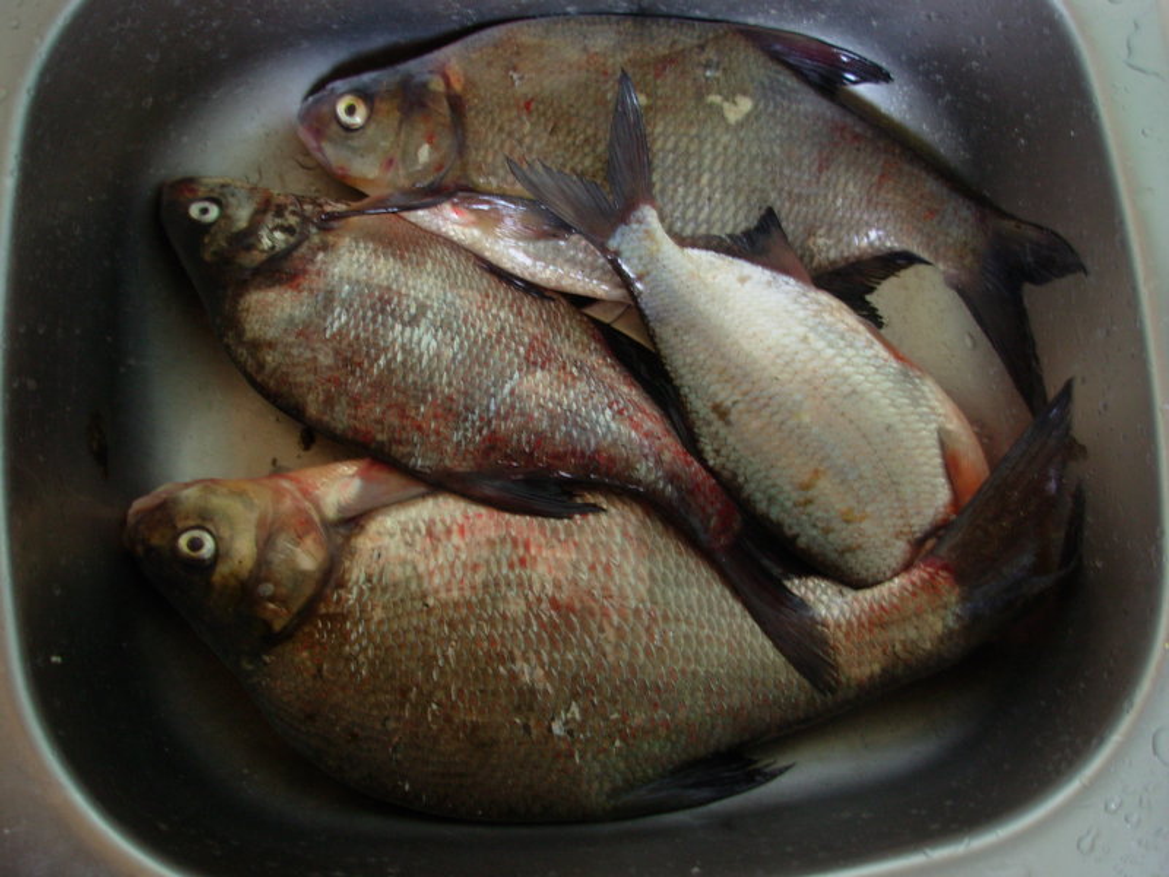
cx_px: 584
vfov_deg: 37.7
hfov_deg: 49.0
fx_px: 1283
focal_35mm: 38
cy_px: 438
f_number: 2.9
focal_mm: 6.3
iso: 50
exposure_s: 1/4.1
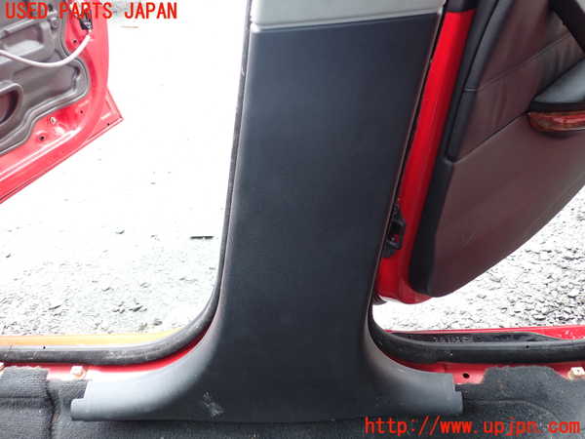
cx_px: 292
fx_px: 507
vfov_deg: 46.8
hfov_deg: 60.0
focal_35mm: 30
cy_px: 220
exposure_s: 1/60
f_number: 2.3
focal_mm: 5.4
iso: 200
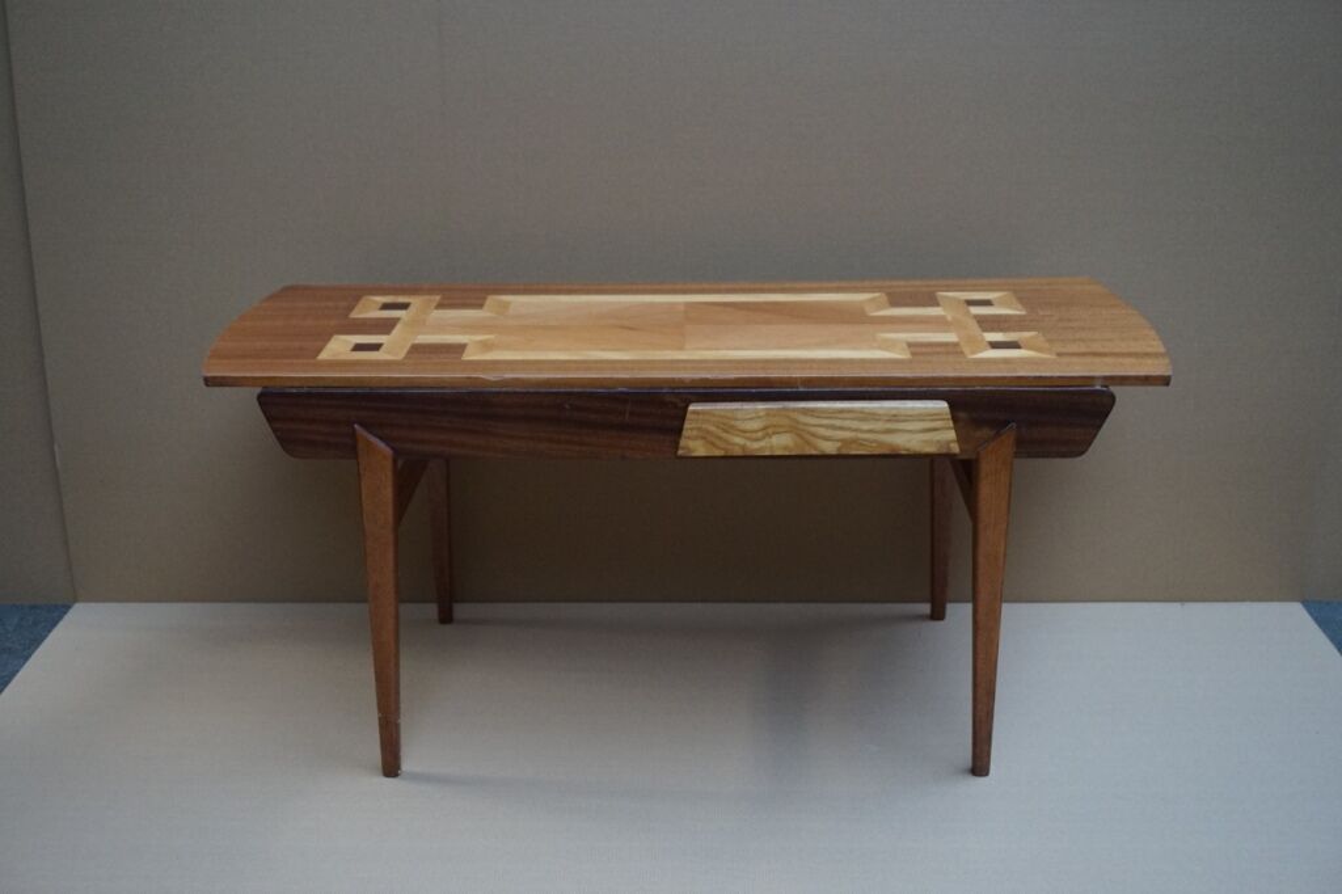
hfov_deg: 46.4
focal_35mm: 42
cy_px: 447
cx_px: 671
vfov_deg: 31.9
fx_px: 1565
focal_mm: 28
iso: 1600
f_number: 4.5
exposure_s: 1/160
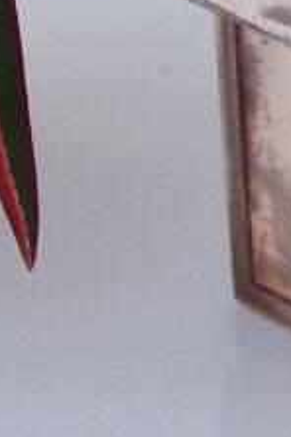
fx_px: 3686
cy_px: -472
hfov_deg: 4.3
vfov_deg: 6.5
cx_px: 1022
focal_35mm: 304
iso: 800
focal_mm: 26.25
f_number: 8
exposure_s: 1/200
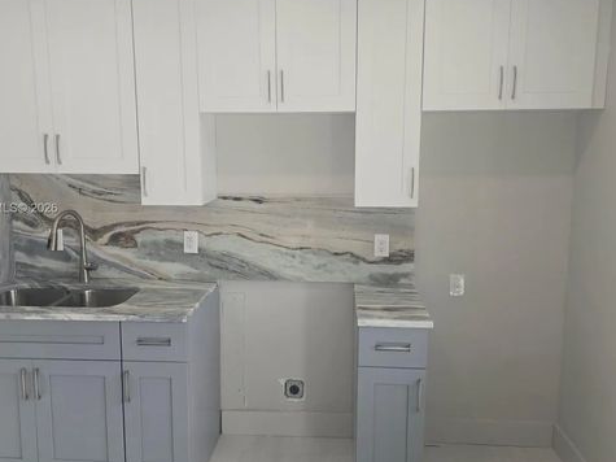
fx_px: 552
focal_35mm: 31
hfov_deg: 58.4
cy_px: 209
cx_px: 311
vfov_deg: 45.4
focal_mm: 6.3
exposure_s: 1/180
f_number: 1.7
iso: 64
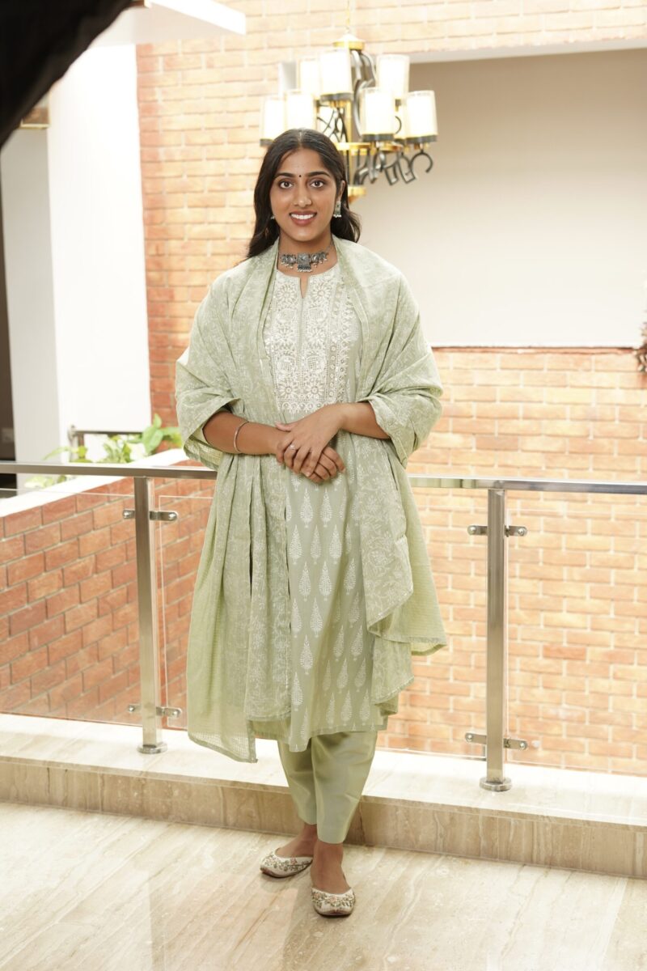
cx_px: 324
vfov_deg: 39.6
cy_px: 486
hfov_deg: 27.0
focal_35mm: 50
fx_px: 1348
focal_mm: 50
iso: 500
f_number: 4
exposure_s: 1/250
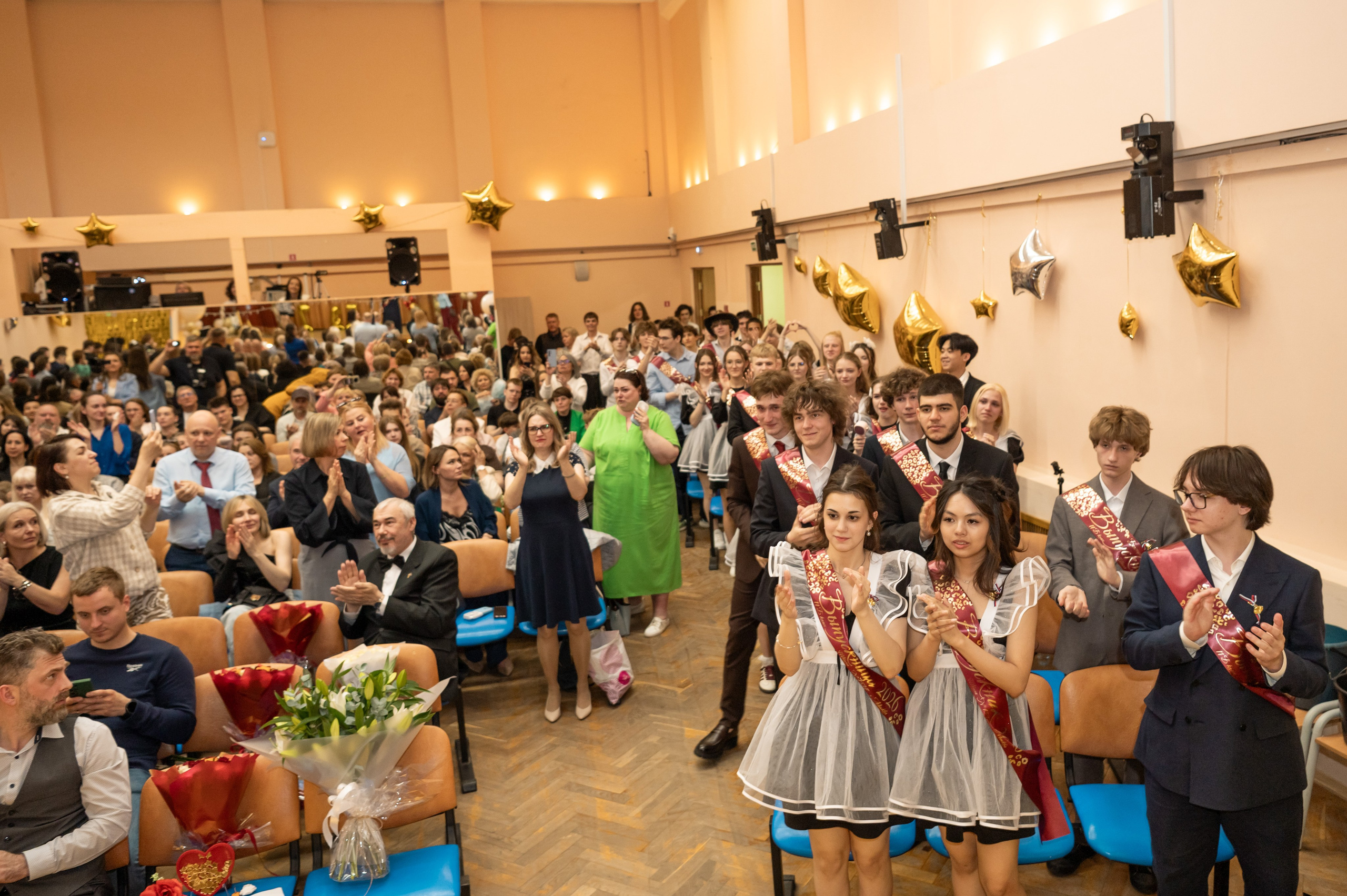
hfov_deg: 67.0
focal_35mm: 27
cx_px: 724
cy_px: 406
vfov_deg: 47.5
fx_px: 1016
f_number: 2.8
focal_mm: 24
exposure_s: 1/200
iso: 640
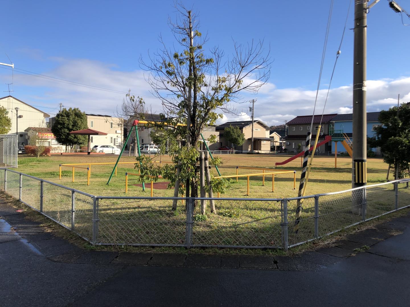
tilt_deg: -0.6
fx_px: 332
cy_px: 154
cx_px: 205
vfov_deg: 49.7
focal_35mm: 28
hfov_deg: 63.4
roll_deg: +0.6
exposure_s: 1/1473
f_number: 1.8
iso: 20
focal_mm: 3.99
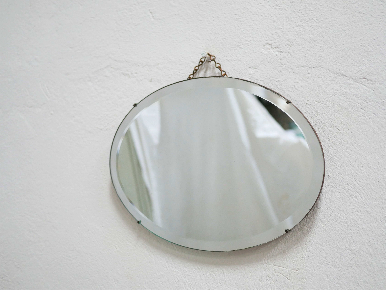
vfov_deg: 36.0
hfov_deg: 46.8
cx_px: 193
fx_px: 446
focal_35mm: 40
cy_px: 145
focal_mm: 20
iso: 800
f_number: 1.7
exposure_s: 1/60
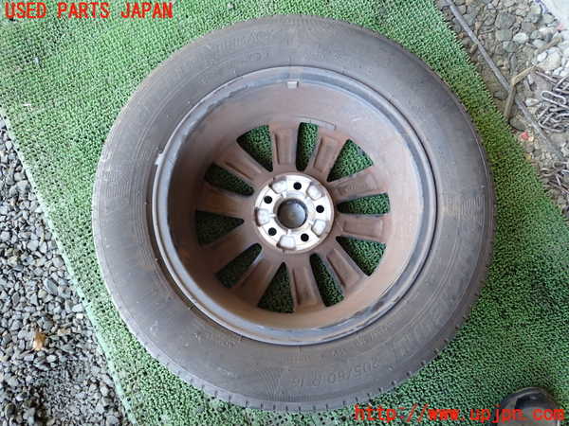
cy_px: 213
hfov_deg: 60.0
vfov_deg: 46.8
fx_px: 493
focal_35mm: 30
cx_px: 284
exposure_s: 1/40
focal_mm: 5.4
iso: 200
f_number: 2.3
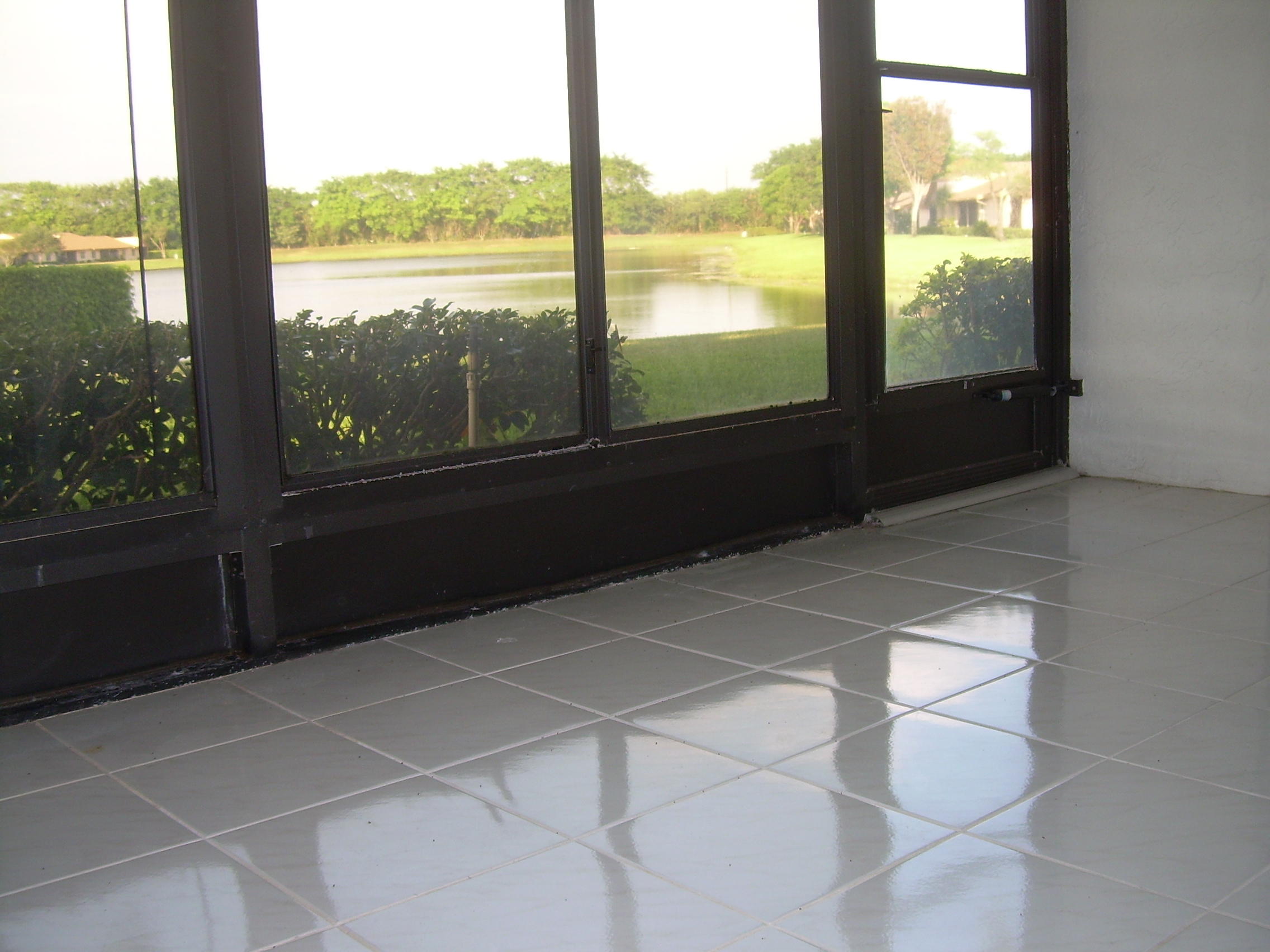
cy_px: 476
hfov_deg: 49.0
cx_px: 635
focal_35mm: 38
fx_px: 1394
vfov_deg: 37.7
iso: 50
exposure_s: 1/30
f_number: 2.8
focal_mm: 6.3
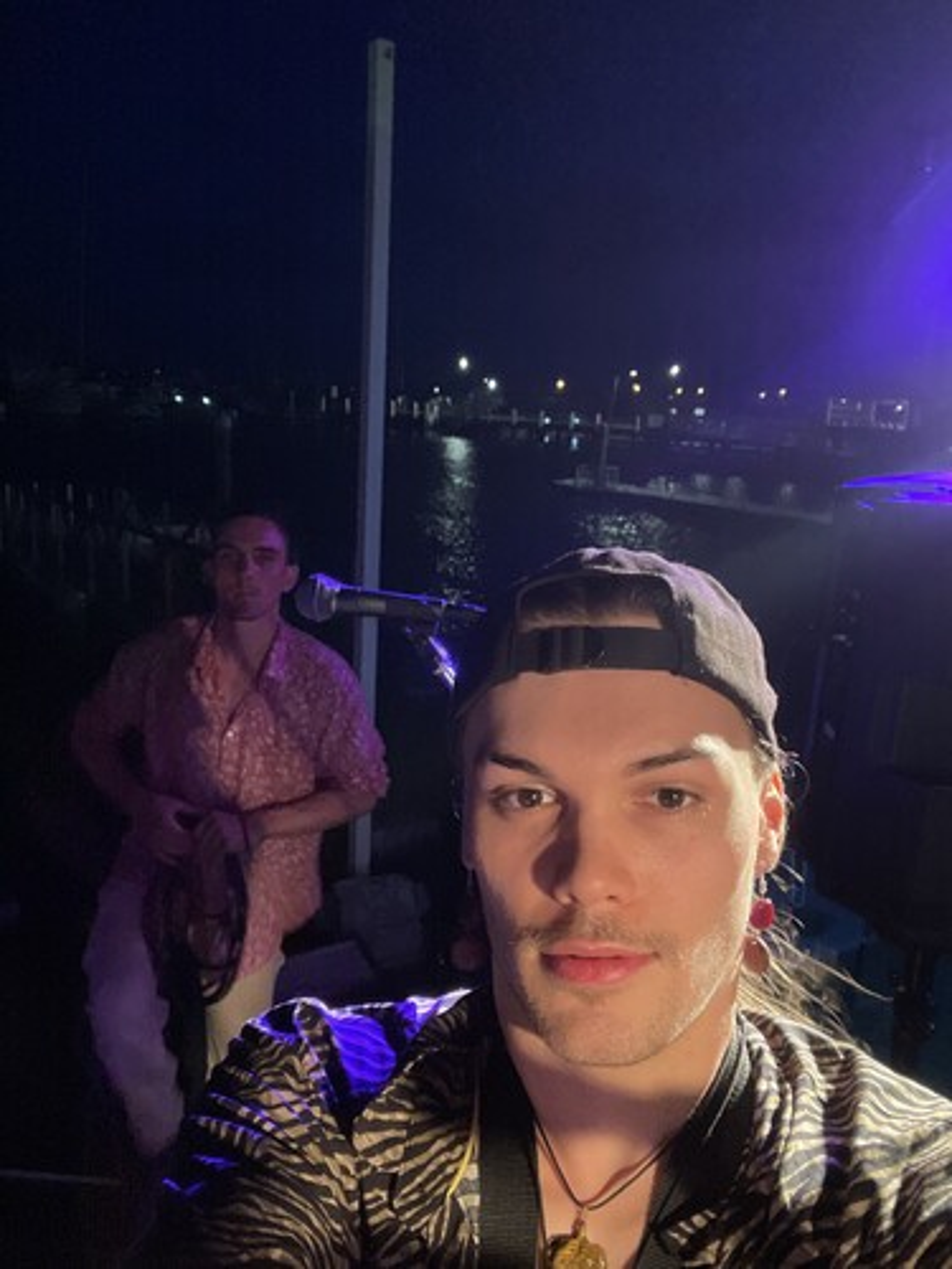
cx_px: 476
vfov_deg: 60.0
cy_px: 634
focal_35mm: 30
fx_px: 1100
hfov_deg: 46.8
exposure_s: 1/33
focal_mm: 2.71
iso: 400
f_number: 2.2
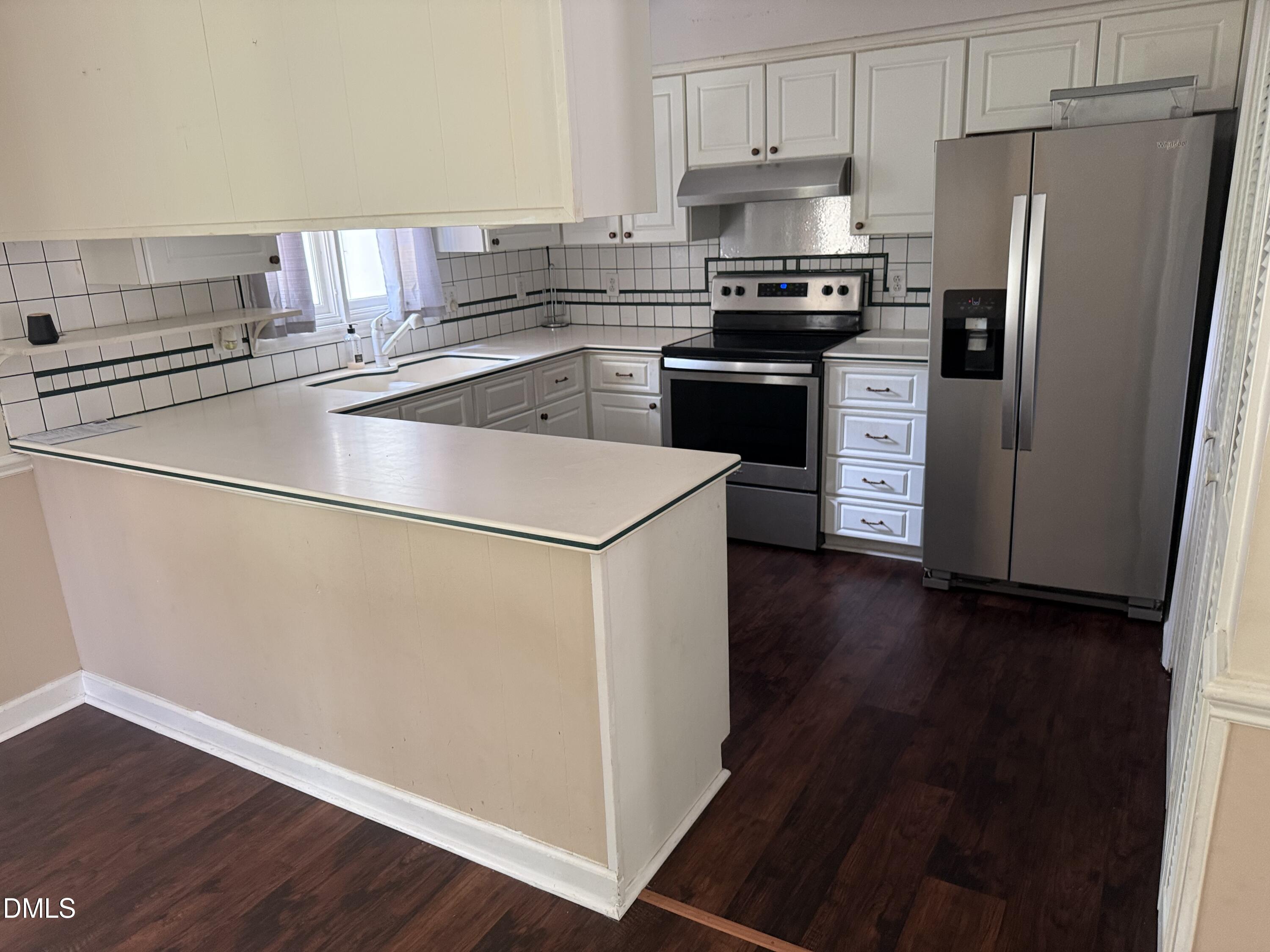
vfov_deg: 56.8
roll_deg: +2.9
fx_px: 881
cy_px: 476
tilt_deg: -16.4
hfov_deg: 71.6
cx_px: 635
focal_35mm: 24
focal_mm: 6.76
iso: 250
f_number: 1.78
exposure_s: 1/60
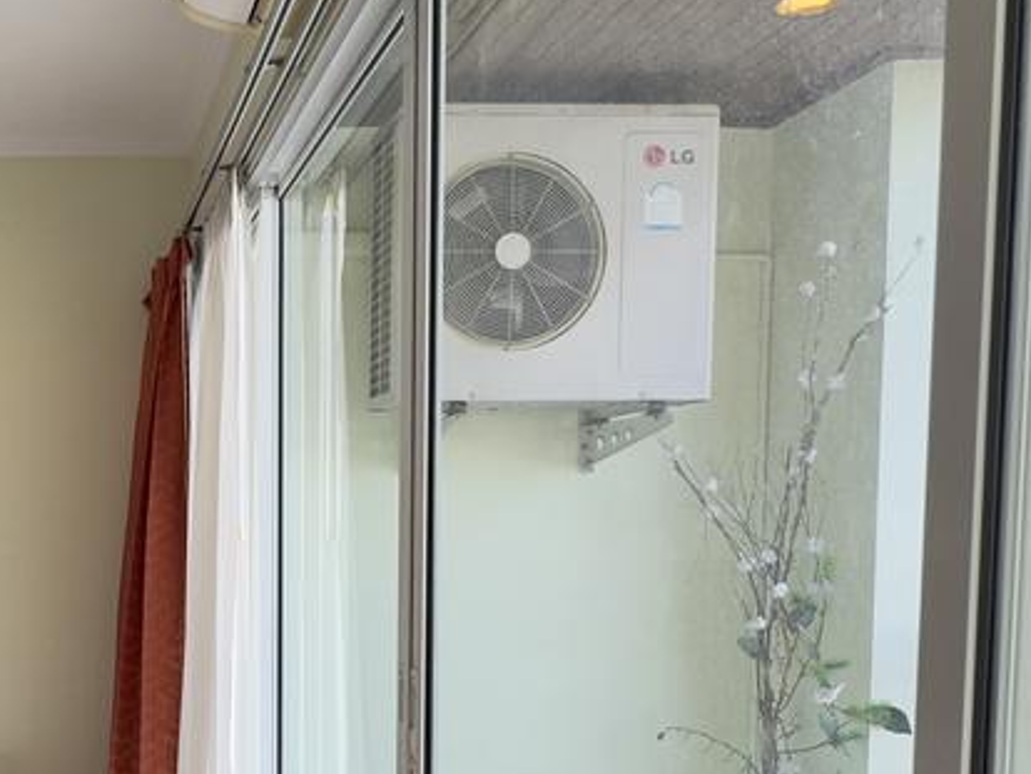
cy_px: 625
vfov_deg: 33.3
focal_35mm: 42
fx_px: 1252
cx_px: 93
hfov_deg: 41.1
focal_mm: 2.22
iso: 50
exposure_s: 1/100
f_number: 2.2
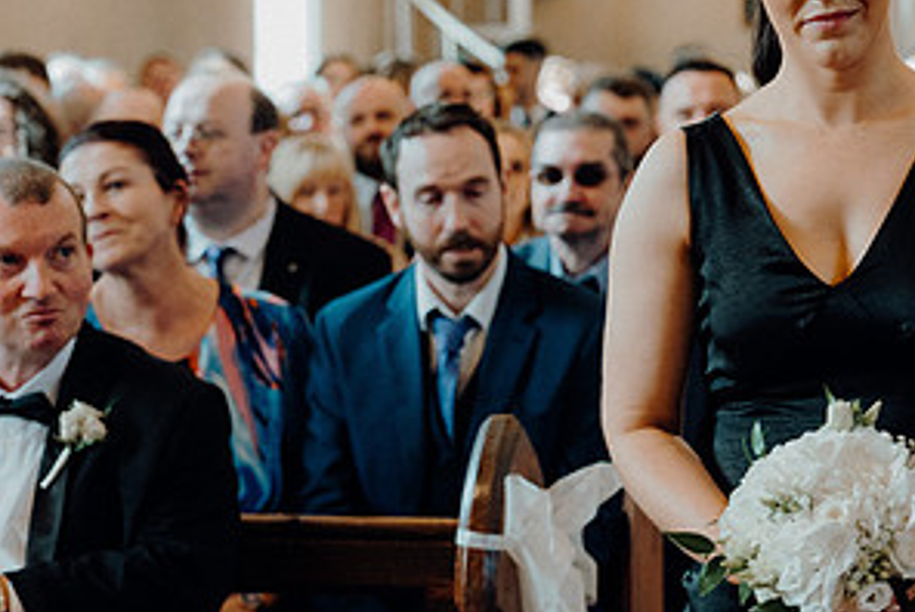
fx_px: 3485
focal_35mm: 137
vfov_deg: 10.0
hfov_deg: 14.8
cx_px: 773
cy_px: 249
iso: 2500
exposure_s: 1/200
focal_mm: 70
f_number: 3.5
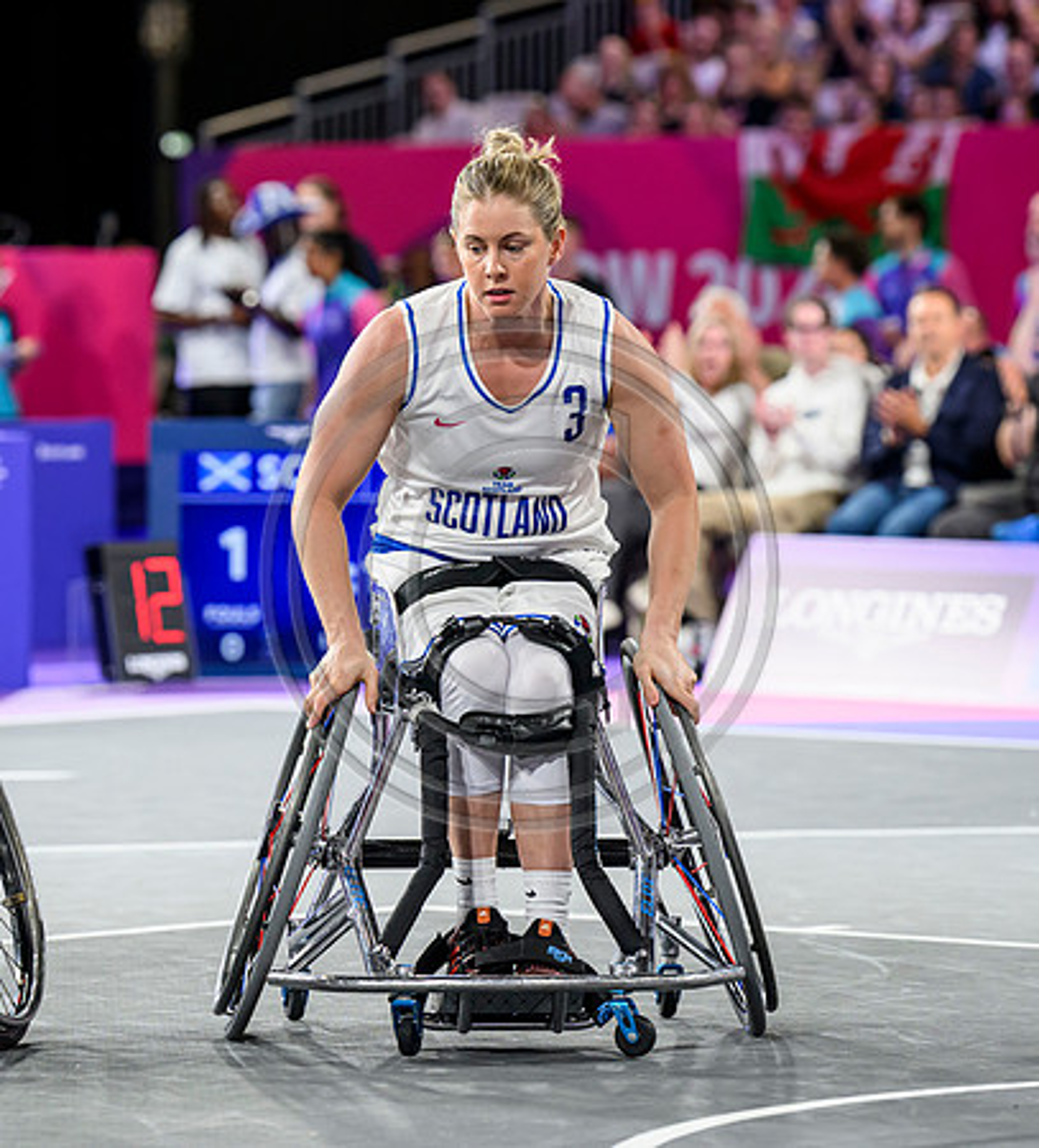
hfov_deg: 8.8
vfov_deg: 9.7
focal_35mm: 189
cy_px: 499
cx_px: 506
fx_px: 6767
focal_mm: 125
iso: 2500
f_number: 3.2
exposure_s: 1/1250
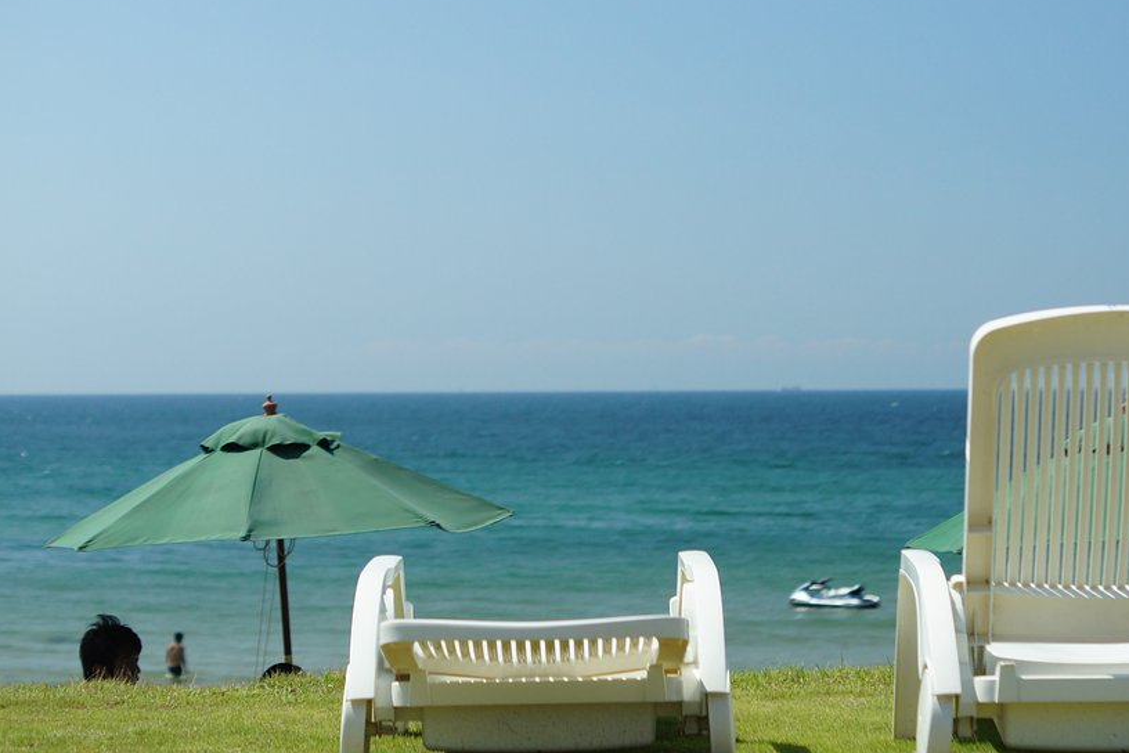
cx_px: 683
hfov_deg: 21.6
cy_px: 318
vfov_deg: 14.5
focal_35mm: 94
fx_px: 2948
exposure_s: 1/3200
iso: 400
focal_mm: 50
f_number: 2.8
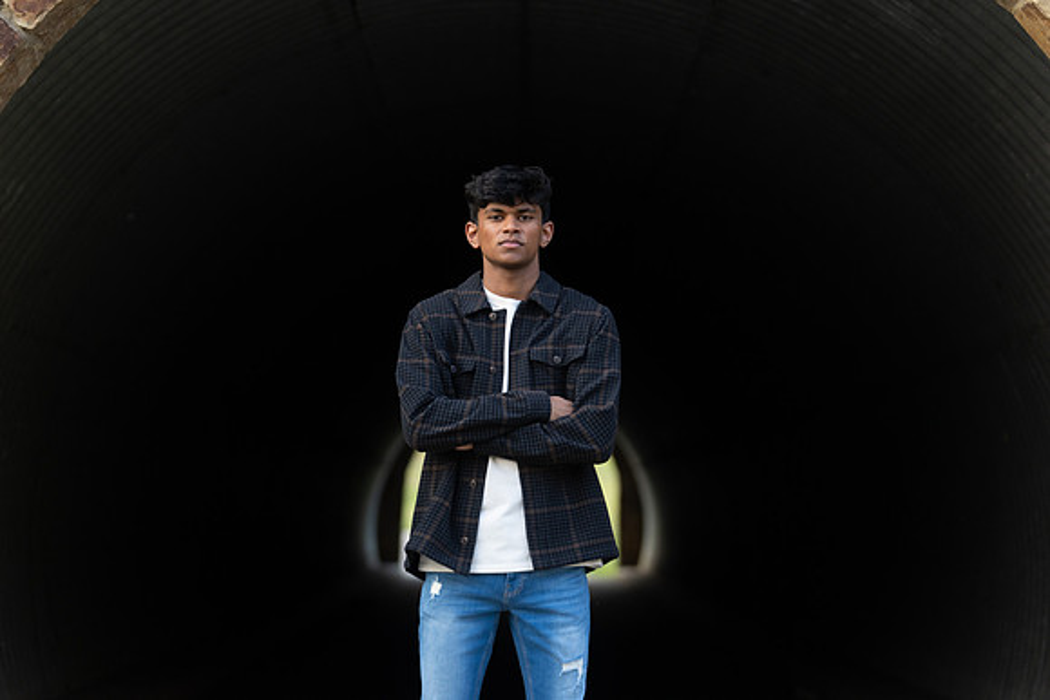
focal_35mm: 98
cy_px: 350
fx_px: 2859
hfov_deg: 20.8
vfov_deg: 14.0
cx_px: 525
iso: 400
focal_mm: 98
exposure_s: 1/250
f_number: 2.8
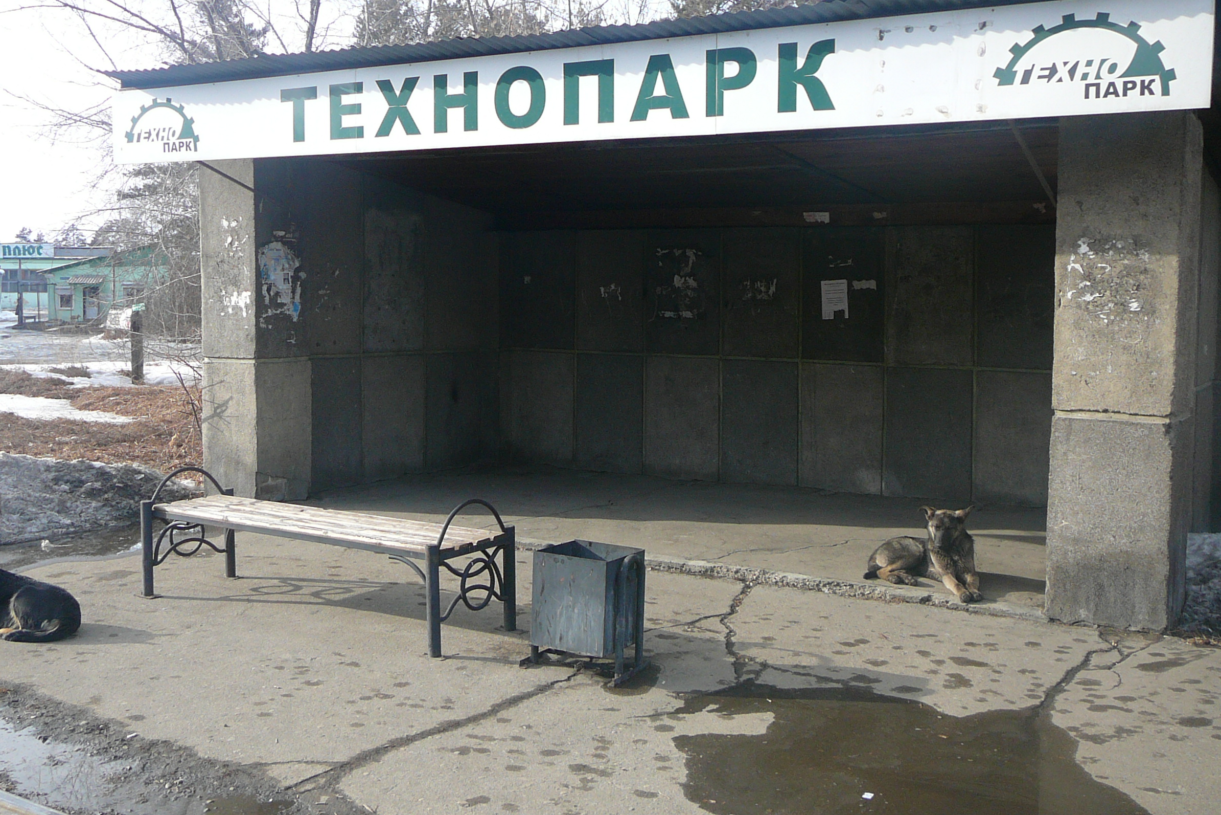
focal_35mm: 39
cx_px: 569
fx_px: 1323
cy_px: 377
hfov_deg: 49.5
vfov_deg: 34.2
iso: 80
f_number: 2.8
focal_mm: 5.2
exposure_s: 1/400
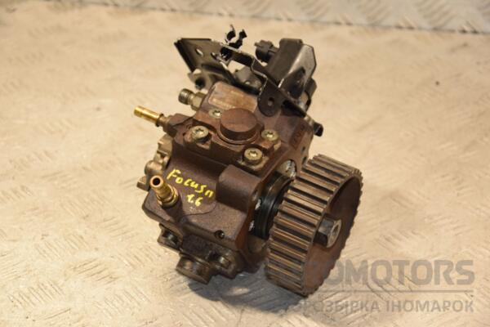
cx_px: 245
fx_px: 1429
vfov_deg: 13.0
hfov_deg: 19.5
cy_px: 164
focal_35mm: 105
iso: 800
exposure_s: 1/200
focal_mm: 70
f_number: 5.3
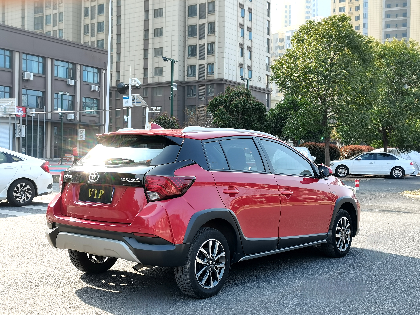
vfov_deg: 33.6
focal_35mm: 43
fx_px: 522
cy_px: 158
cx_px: 210
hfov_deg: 43.9
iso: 50
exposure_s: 1/210
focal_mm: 5.58
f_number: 1.8
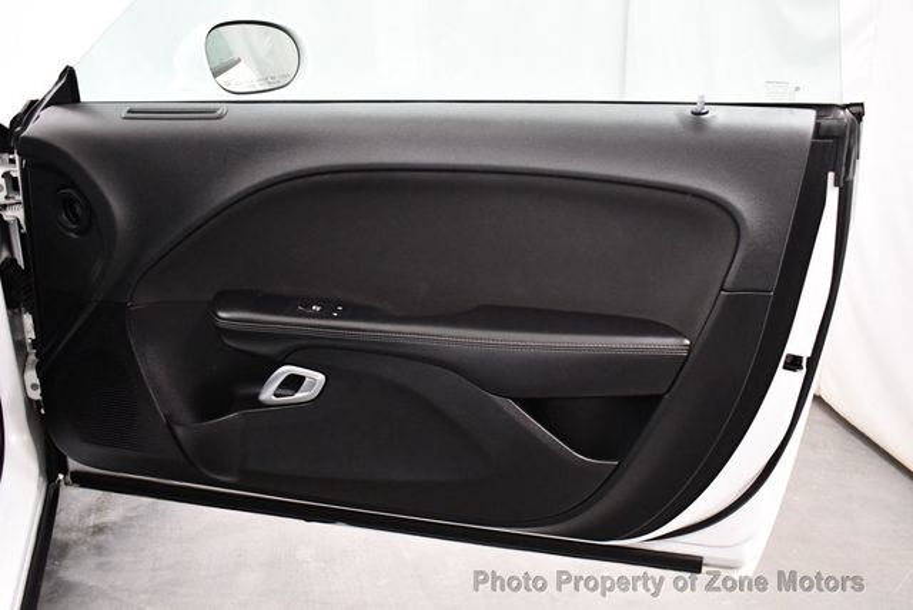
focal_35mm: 36
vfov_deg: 36.9
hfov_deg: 53.1
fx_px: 914
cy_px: 305
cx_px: 456
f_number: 3.5
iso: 3200
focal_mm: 18
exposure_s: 1/100
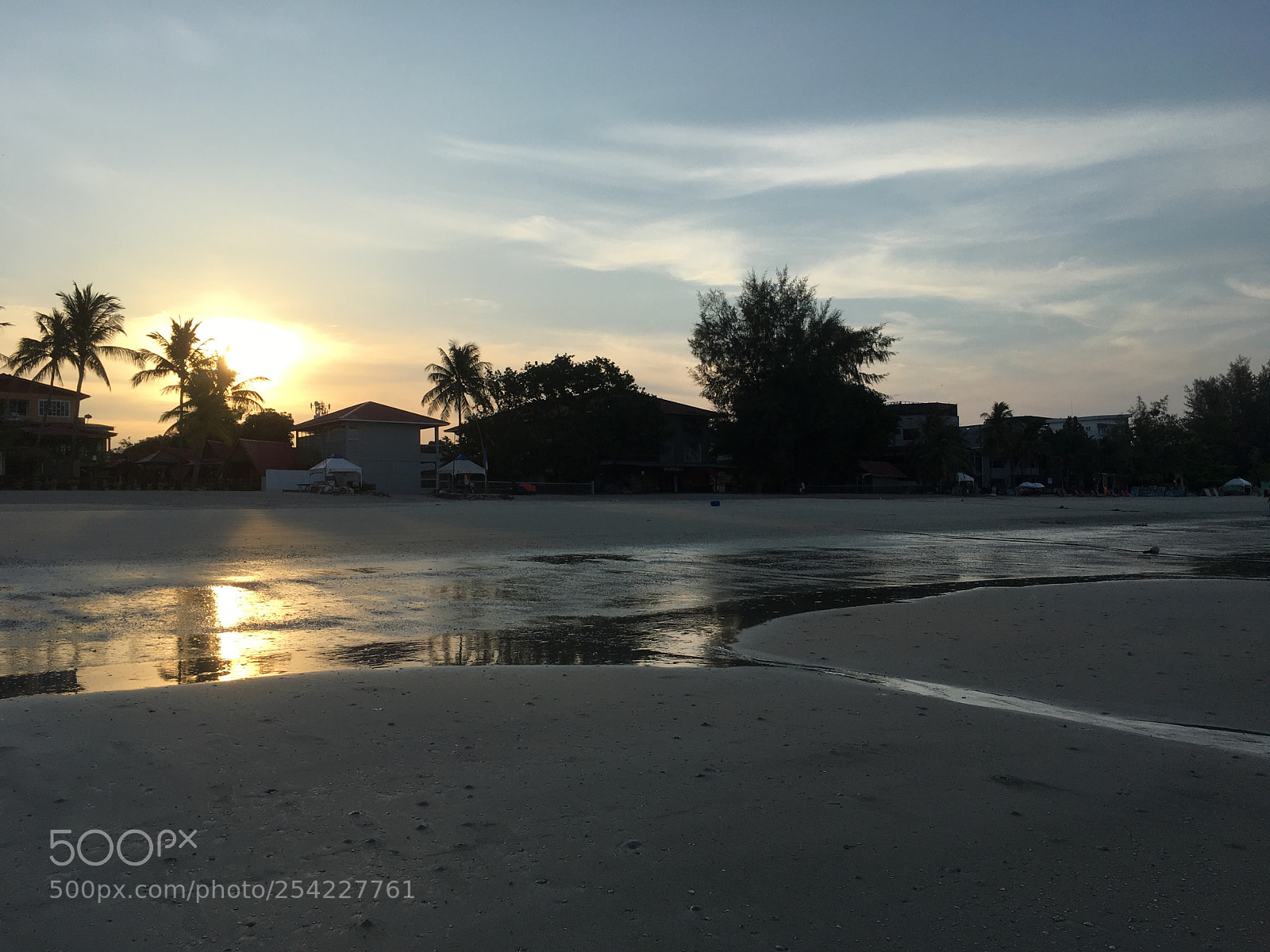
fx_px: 1064
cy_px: 476
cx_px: 635
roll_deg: +0.6
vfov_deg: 48.2
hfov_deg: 61.7
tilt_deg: +3.0
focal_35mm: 29
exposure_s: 1/1538
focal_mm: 4.15
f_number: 2.2
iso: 25
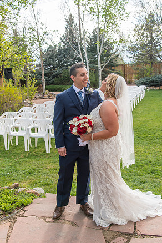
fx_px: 263
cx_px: 80
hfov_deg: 34.2
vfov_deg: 49.6
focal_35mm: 39
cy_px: 124
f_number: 6.3
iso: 80
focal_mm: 38
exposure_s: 1/160
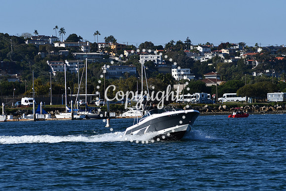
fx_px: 2026
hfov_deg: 8.1
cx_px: 143
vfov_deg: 5.4
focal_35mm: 255
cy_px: 96
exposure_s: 1/1600
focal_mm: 170
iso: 200
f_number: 7.1
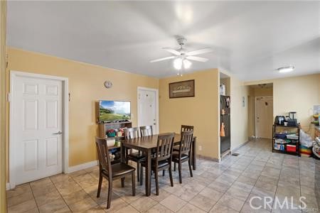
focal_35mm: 16
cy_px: 106
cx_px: 160
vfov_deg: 73.7
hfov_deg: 96.7
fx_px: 142
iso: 50
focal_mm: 16
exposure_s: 30
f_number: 22
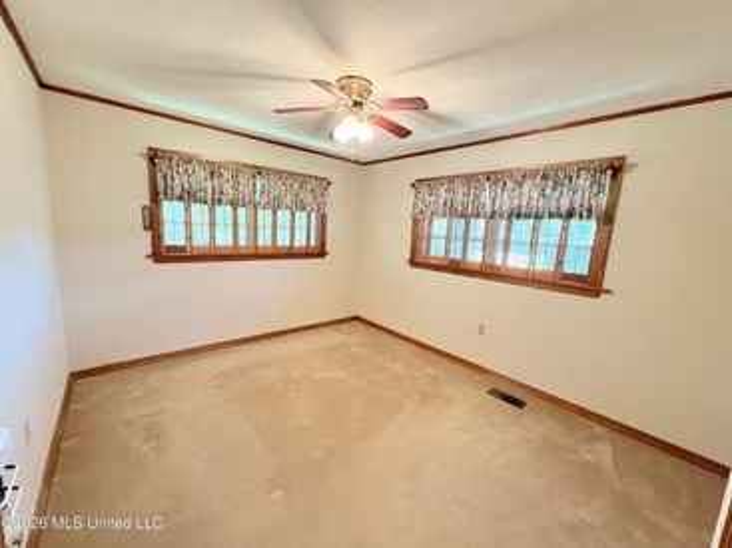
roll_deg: -2.6
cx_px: 366
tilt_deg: -7.7
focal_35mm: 14
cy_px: 274
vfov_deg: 85.6
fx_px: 296
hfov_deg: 102.1
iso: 400
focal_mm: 2.22
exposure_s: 1/60
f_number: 2.2
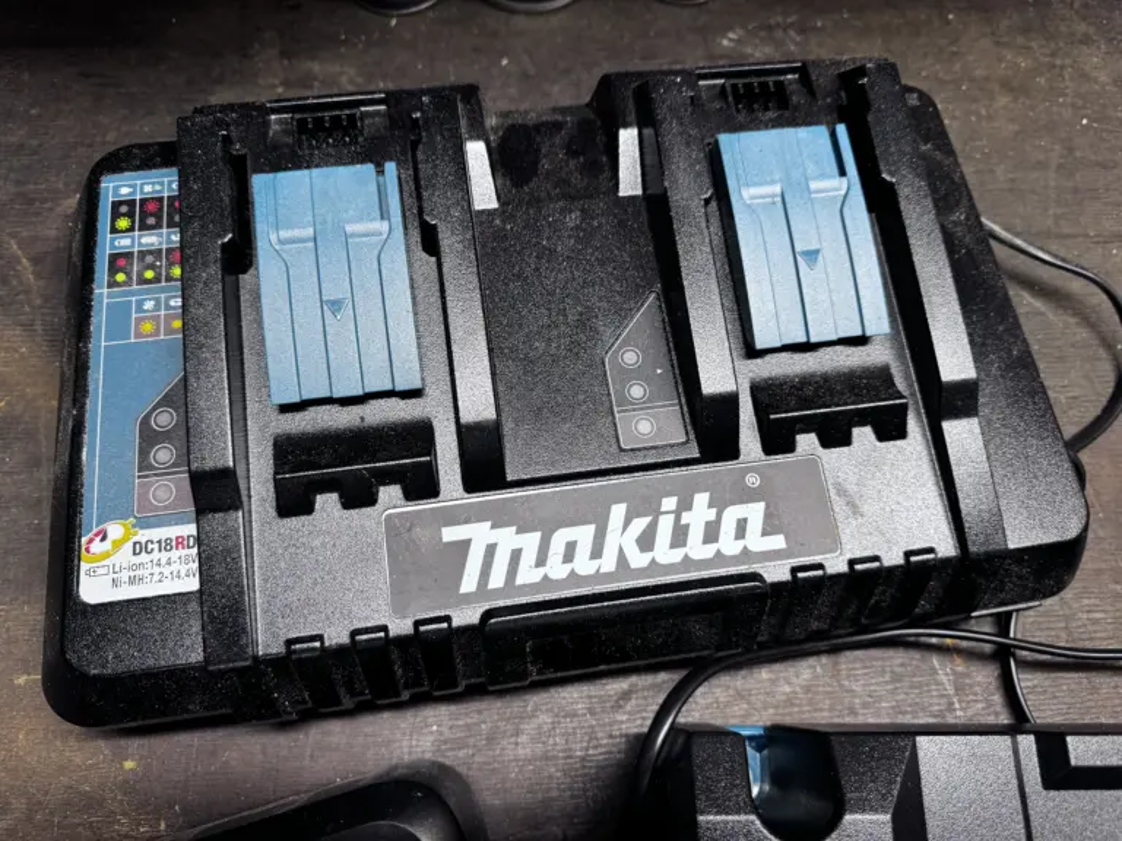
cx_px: 561
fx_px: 778
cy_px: 420
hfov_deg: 71.6
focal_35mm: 24
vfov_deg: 56.8
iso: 160
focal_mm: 6.76
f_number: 1.78
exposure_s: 1/50
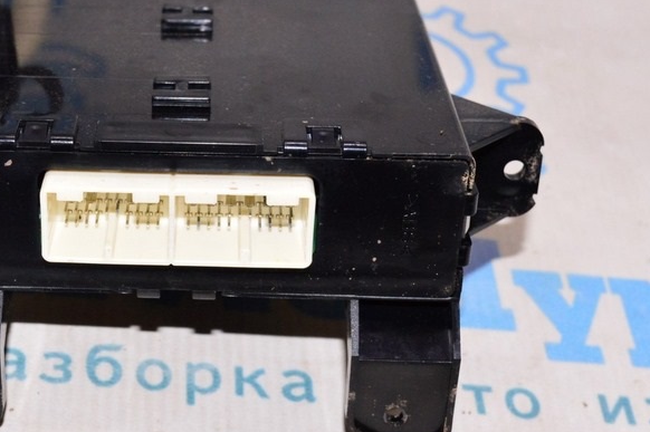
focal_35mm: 82
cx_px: 152
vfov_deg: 16.6
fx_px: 1477
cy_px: 251
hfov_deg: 24.5
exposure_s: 1/125
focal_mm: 31
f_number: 8
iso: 1600
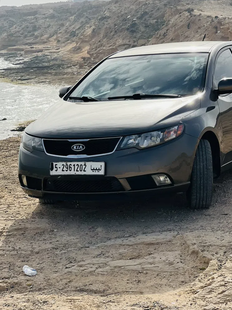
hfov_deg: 14.0
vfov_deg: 18.5
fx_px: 947
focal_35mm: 106
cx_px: 135
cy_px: 142
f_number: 2.8
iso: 32
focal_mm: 9
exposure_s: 1/1277
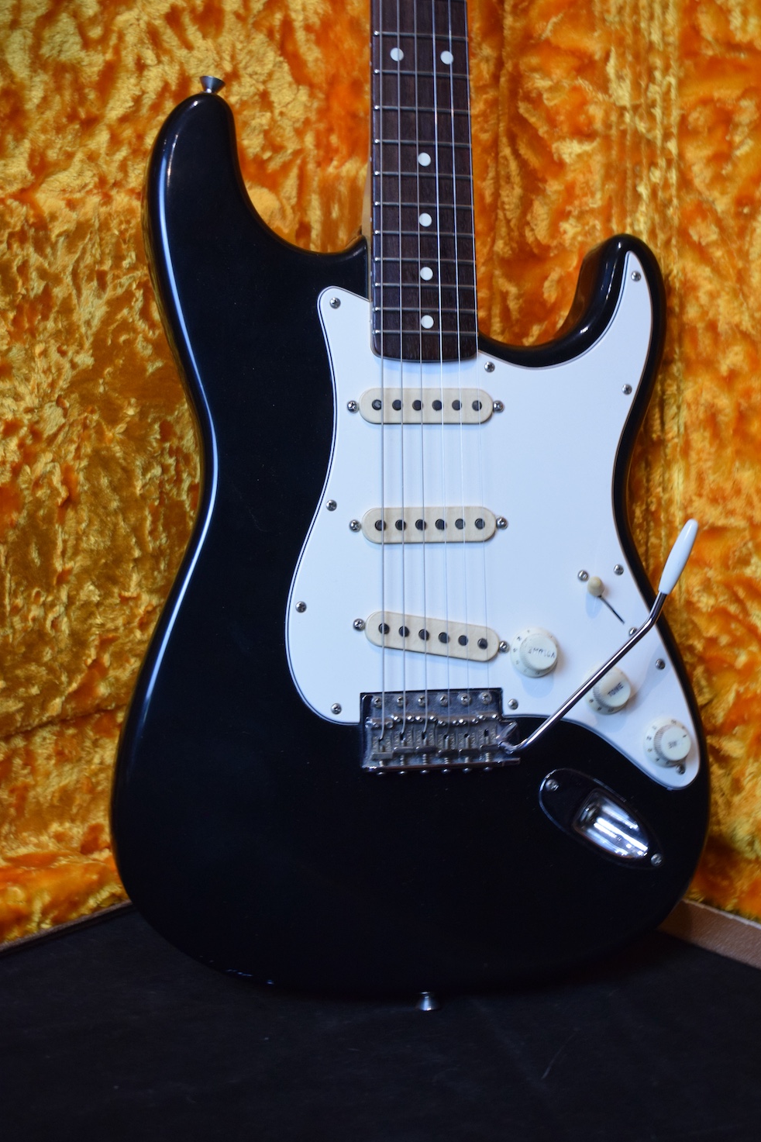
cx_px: 386
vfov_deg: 36.2
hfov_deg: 24.6
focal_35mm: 55
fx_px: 1744
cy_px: 569
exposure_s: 1/60
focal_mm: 36
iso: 1600
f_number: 4.8
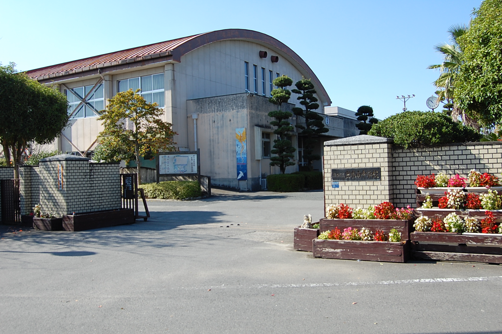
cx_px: 251
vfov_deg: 39.9
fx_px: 460
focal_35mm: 33
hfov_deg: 57.3
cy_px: 167
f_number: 7.1
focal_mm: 22
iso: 200
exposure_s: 1/320
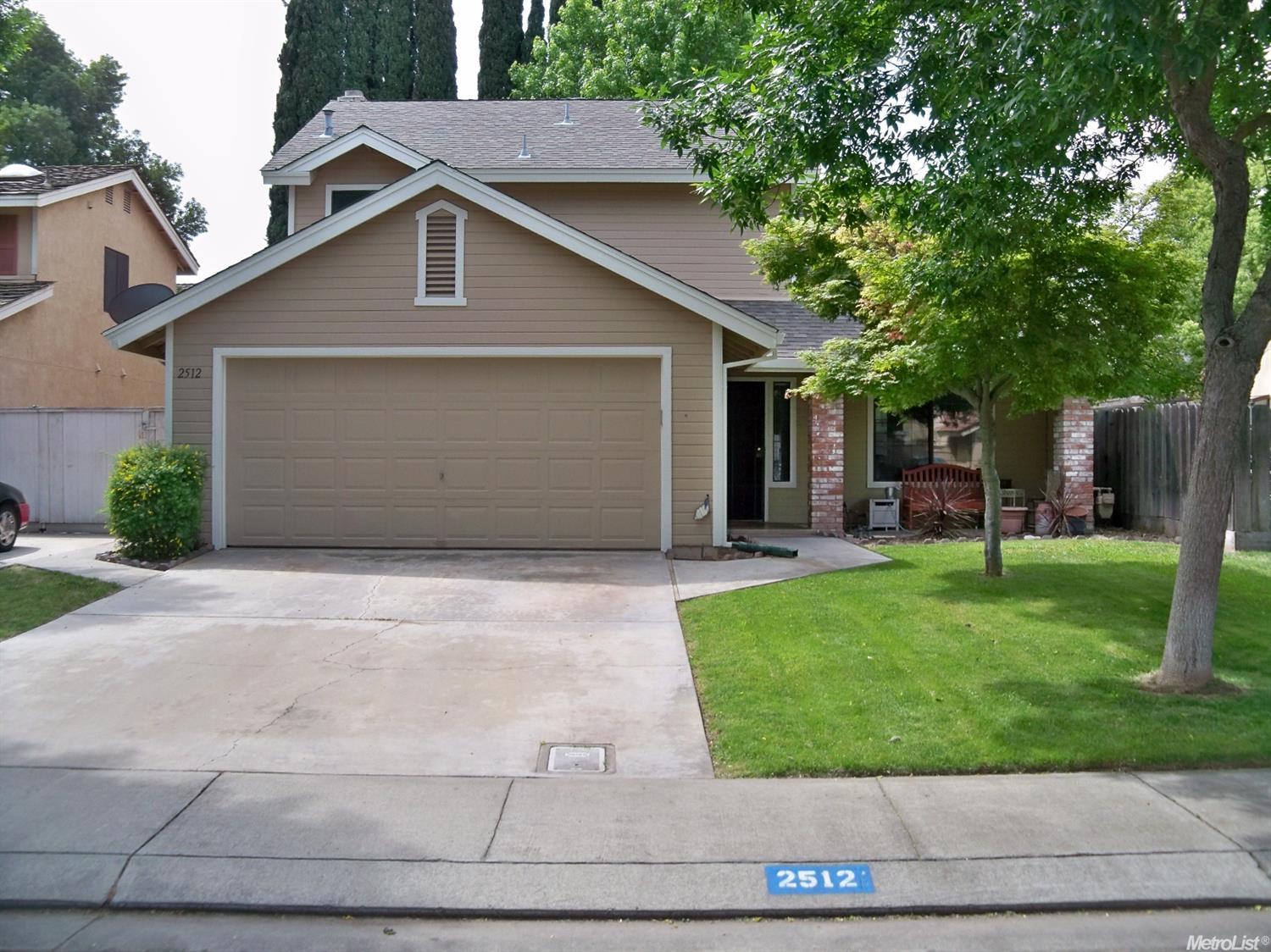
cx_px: 636
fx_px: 1285
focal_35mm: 35
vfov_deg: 40.7
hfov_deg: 52.6
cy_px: 476
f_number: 3.5
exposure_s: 1/320
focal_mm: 6.2
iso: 64
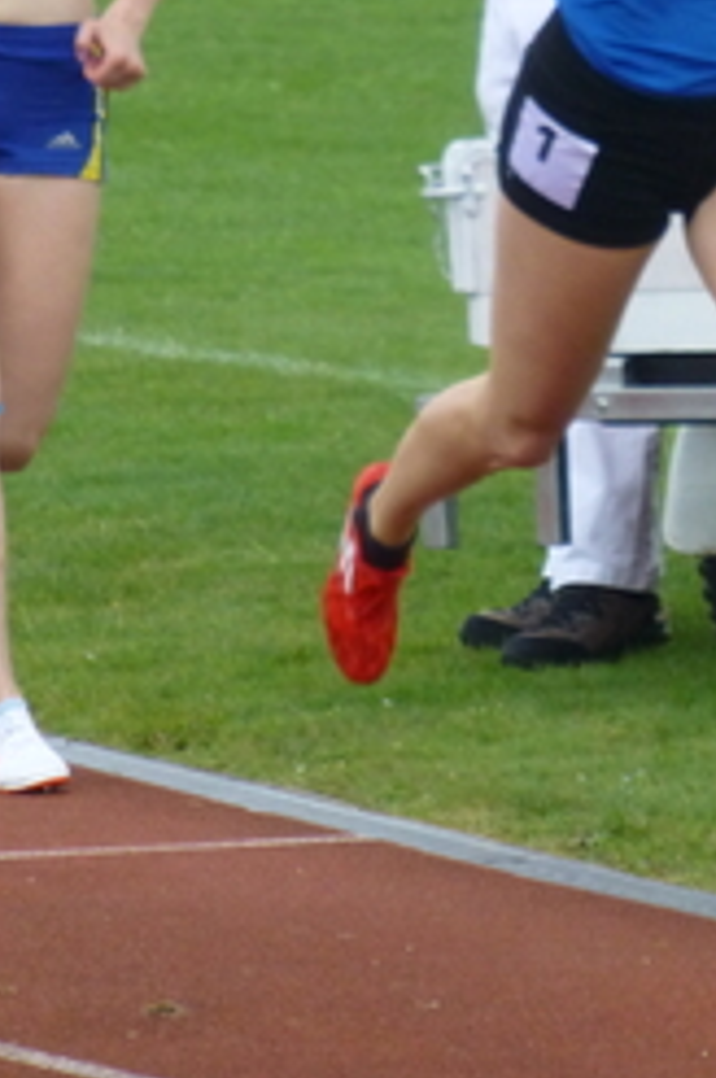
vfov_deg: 3.9
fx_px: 15735
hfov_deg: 2.6
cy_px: 212
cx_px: 572
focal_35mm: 526
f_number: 5.6
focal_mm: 41.3
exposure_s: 1/500
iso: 400
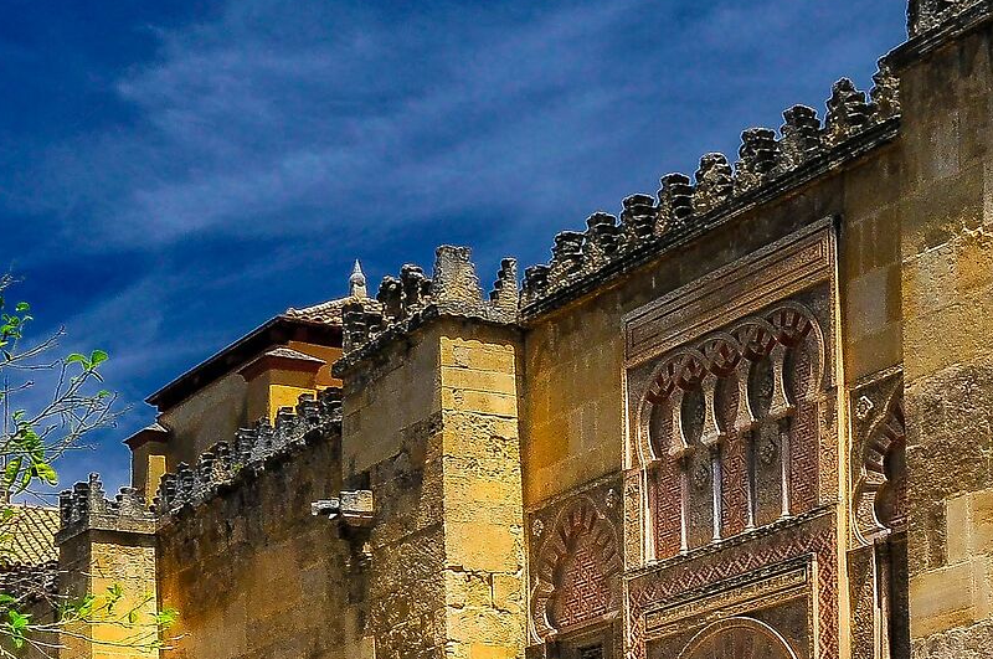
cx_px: 561
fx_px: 2479
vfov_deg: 14.9
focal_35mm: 90
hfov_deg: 22.6
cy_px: 634
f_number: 11
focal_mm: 20
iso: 250
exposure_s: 1/80
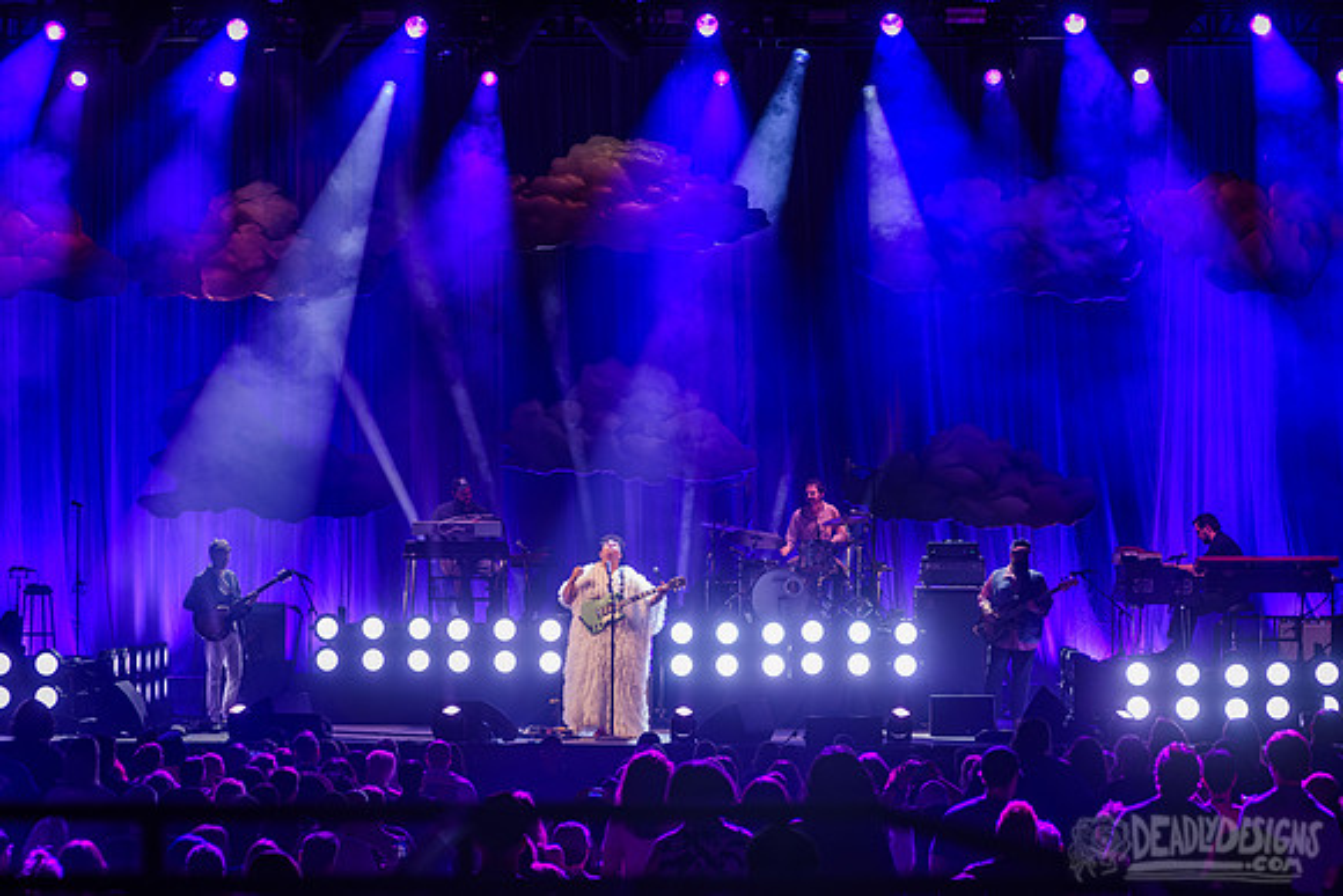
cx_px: 664
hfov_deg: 24.2
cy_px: 447
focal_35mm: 84
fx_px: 3133
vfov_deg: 16.3
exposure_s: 1/640
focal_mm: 80
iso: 2500
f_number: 4.5
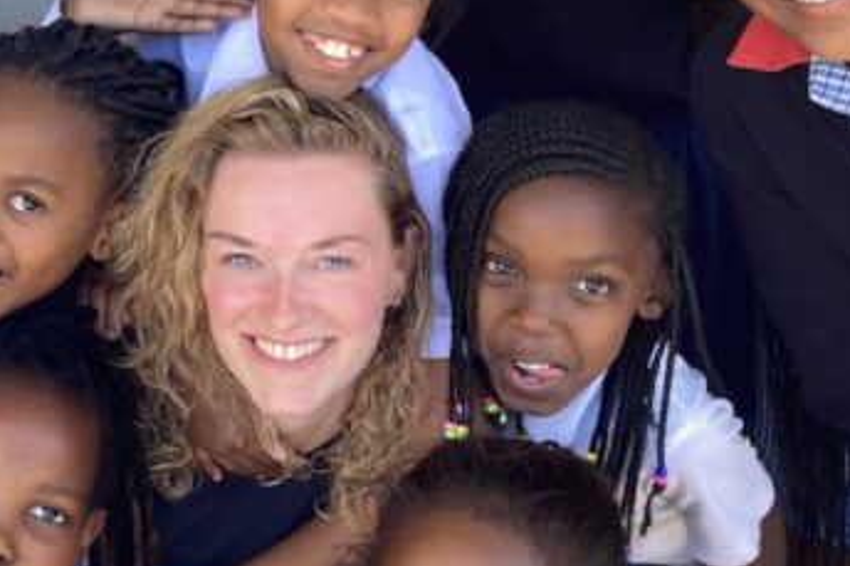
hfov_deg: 29.3
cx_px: 35
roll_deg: -0.1
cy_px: 111
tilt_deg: -12.8
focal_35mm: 65
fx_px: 1534
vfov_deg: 20.7
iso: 25
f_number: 1.8
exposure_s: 1/100
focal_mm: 3.99
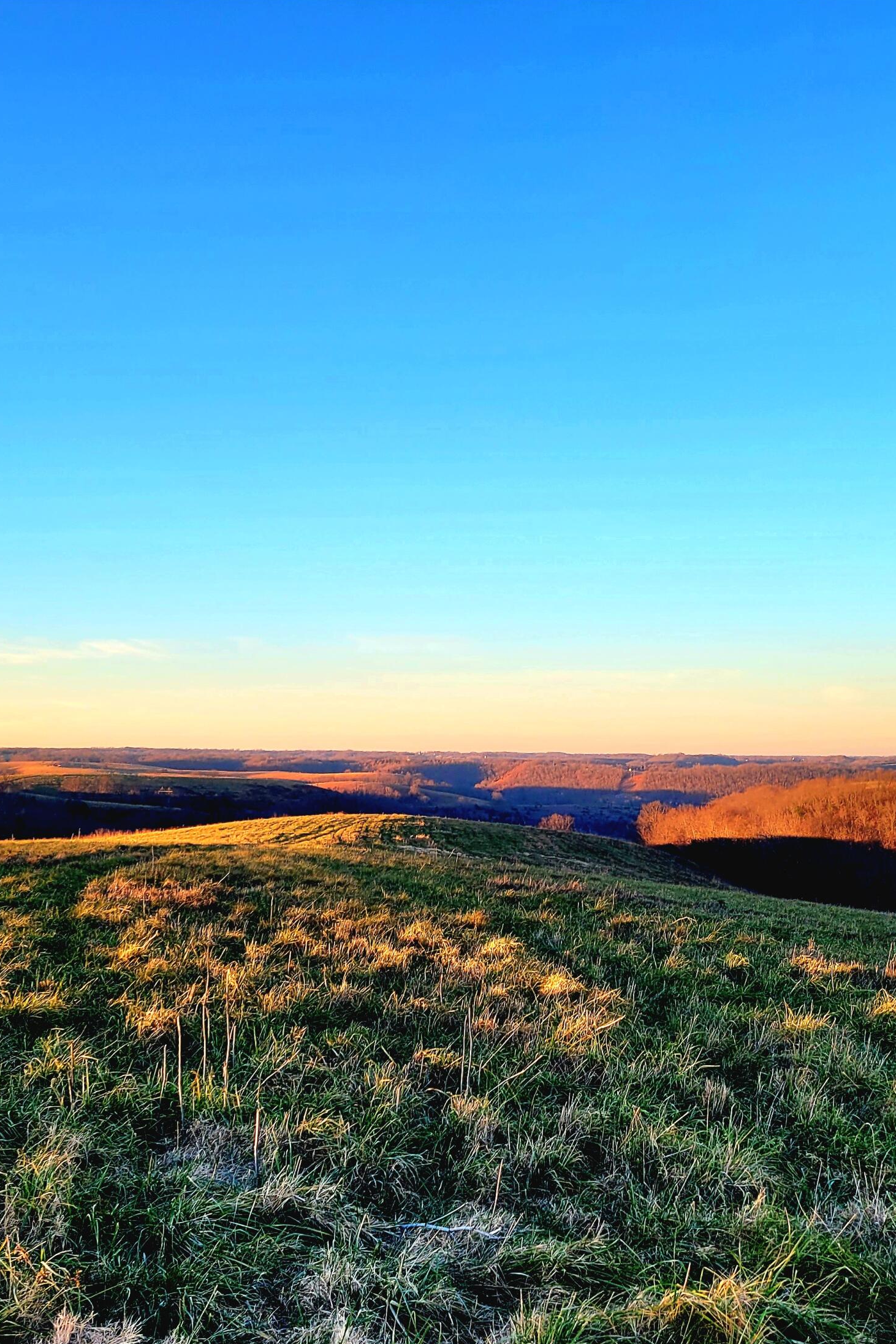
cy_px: 686
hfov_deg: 35.8
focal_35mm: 37
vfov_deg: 51.9
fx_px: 1381
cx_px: 354
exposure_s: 1/588
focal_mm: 5.4
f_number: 1.8
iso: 40
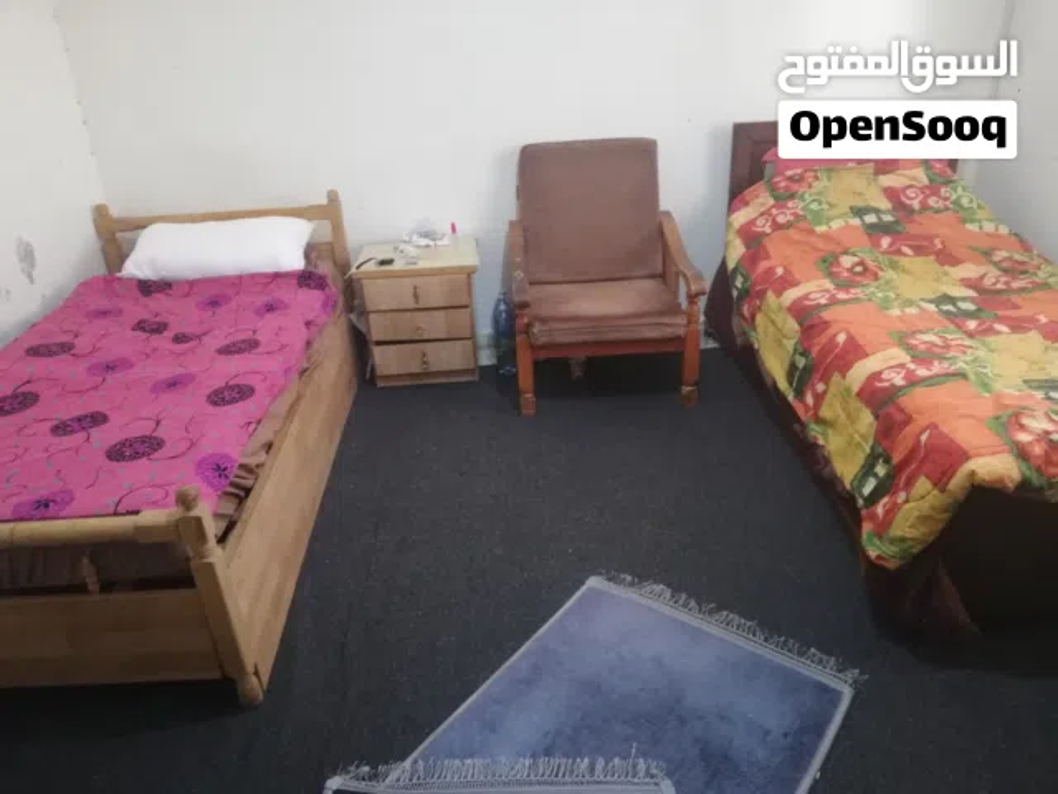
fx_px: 825
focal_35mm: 27
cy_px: 397
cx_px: 529
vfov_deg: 51.4
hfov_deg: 65.3
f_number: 2.2
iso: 640
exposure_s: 1/20
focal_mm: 3.81
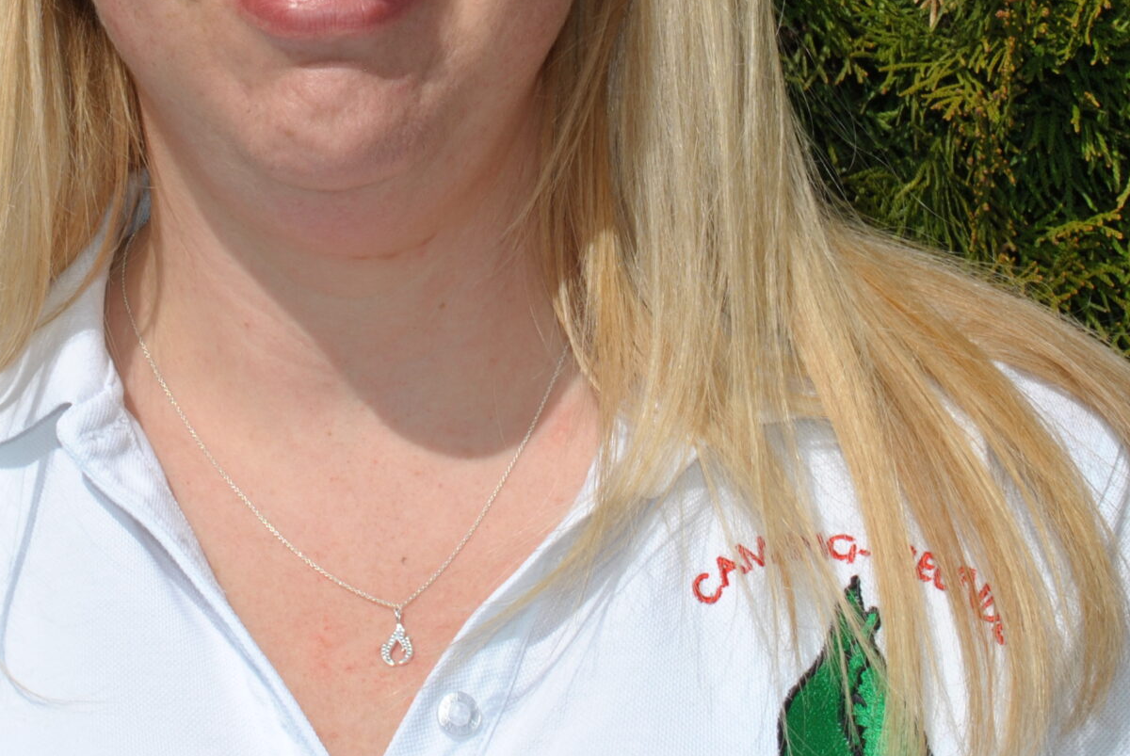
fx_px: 3017
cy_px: -25
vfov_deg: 14.0
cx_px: 301
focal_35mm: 96
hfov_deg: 21.1
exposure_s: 1/200
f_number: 11
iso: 100
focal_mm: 30
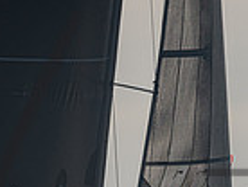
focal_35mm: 808
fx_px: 5799
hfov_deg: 2.4
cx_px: 99
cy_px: 215
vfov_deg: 1.8
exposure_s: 1/5000
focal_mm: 200
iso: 400
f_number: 6.3
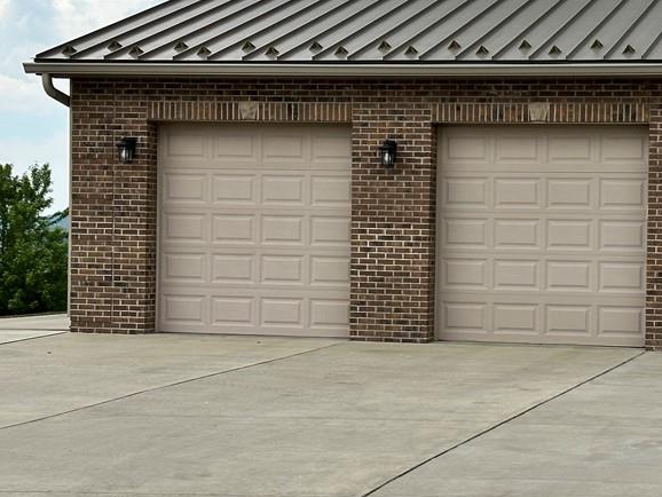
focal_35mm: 85
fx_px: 1626
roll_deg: -0.9
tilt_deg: -1.5
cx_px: 567
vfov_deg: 17.4
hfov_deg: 22.6
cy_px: 255
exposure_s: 1/2252
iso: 64
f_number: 1.78
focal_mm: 6.86
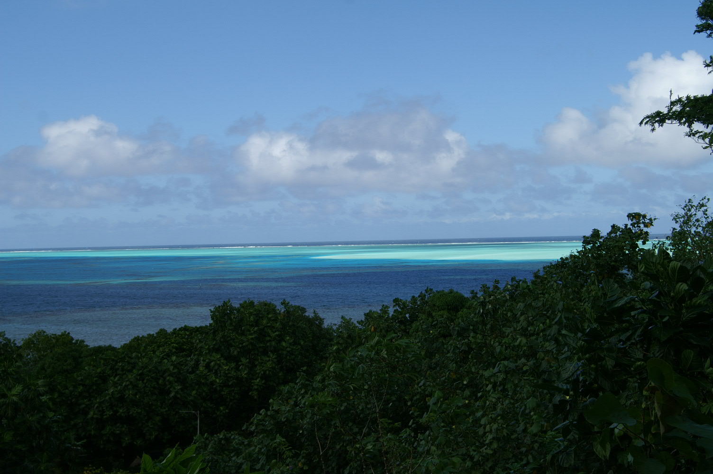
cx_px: 356
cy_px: 237
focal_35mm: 52
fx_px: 1039
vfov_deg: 25.7
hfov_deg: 37.9
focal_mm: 35
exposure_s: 1/300
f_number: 11
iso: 100
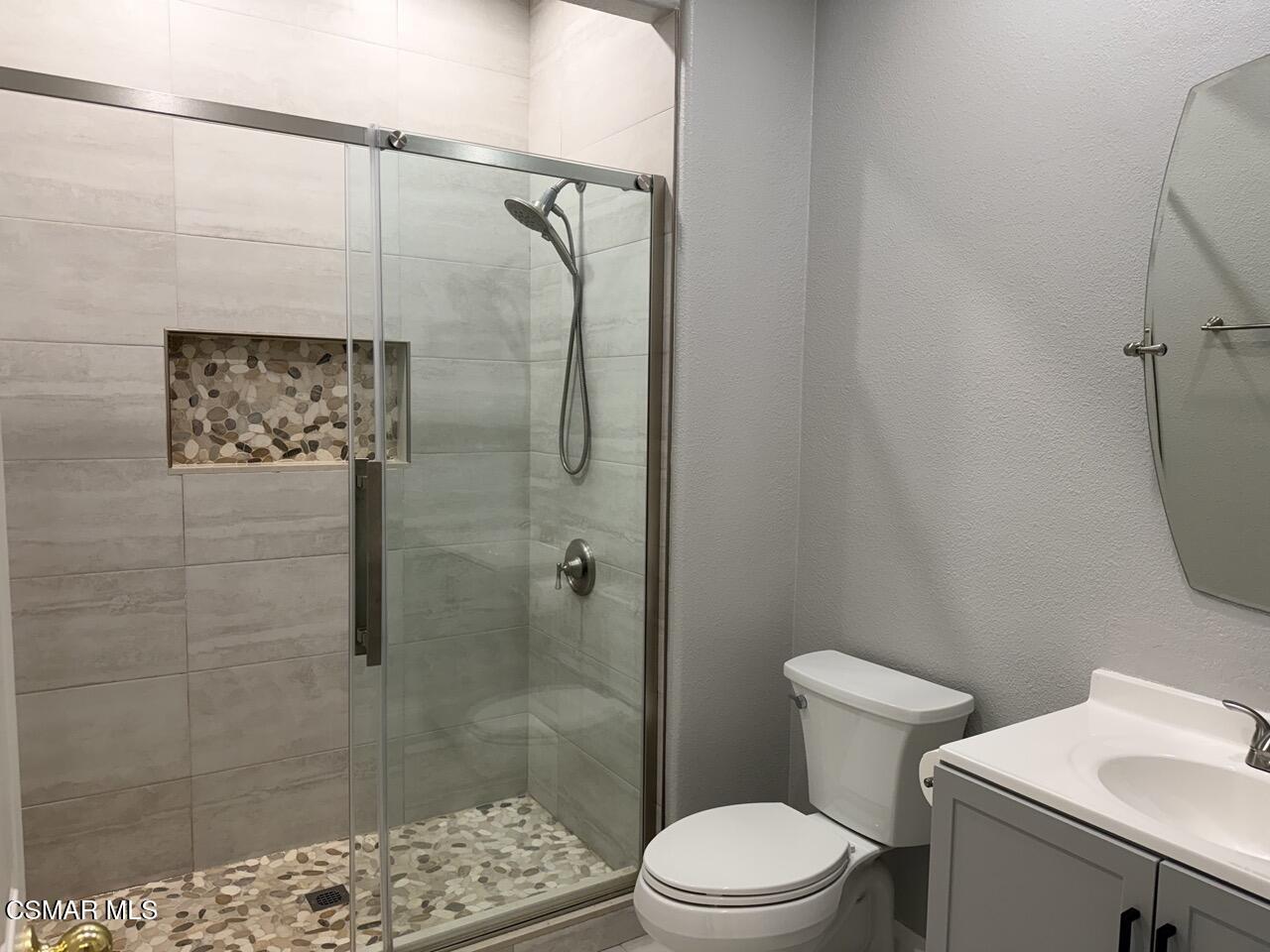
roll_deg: -0.7
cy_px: 476
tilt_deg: -5.3
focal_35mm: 24
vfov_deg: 56.8
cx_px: 635
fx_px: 881
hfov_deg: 71.6
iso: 125
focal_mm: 6.76
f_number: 1.78
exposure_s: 1/120
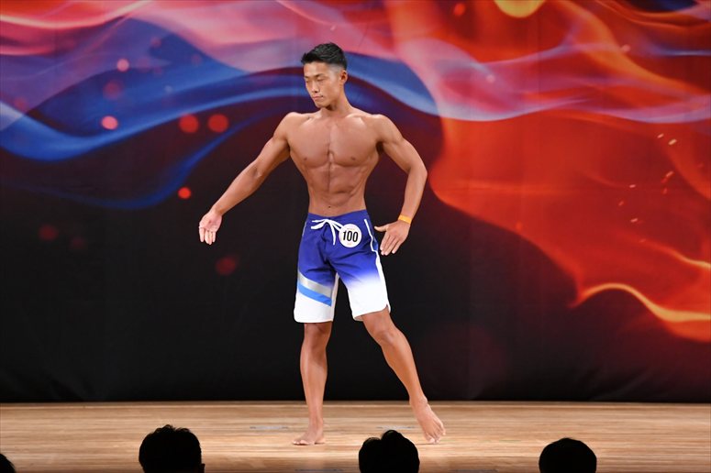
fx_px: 4738
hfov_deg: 8.6
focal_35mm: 240
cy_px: 236
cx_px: 356
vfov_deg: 5.7
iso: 3200
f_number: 5.6
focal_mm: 160
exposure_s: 1/400
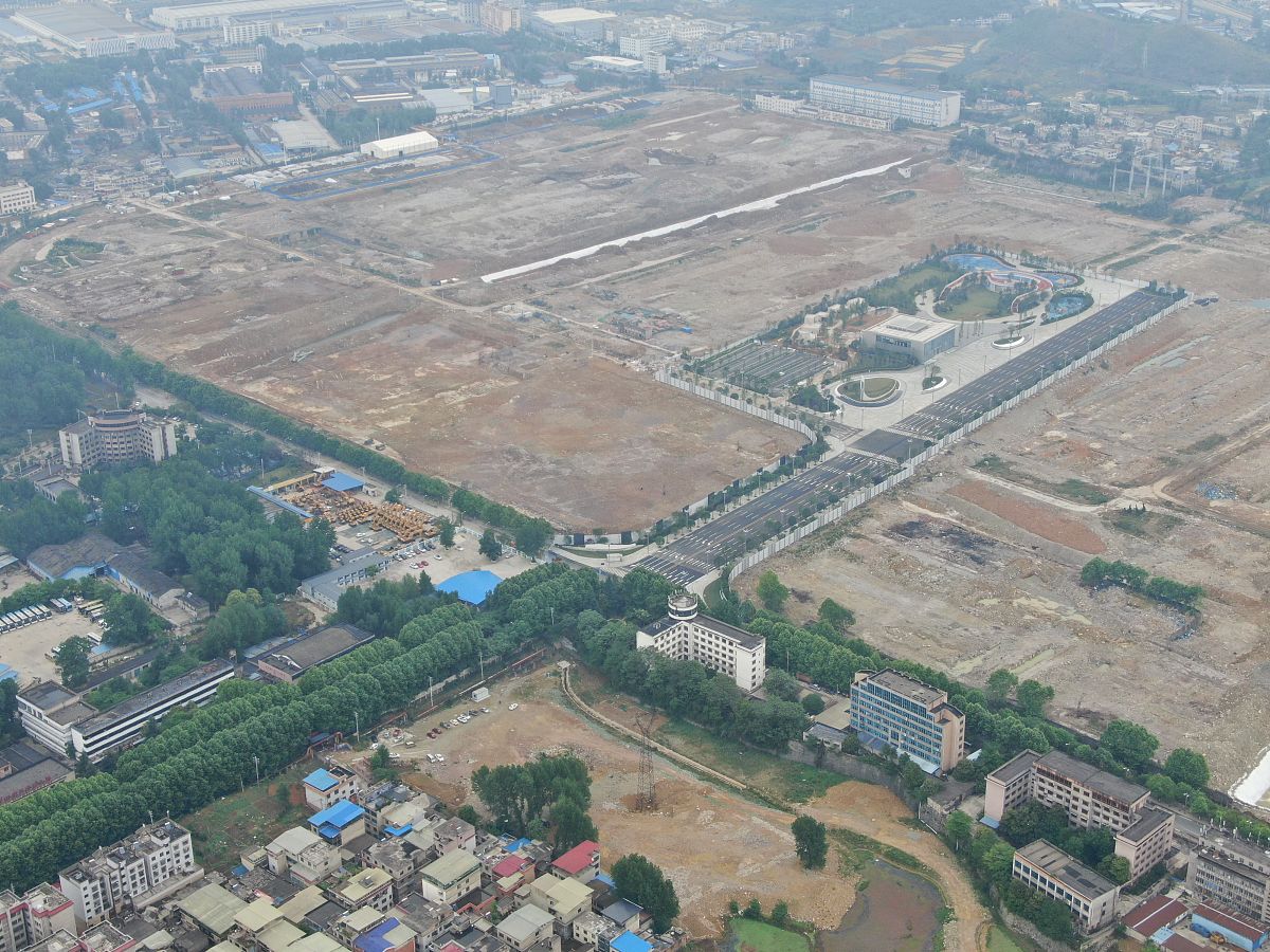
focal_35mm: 48
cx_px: 635
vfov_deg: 30.3
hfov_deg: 39.7
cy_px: 476
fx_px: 1761
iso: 100
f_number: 3.8
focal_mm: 8.6
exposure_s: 1/240
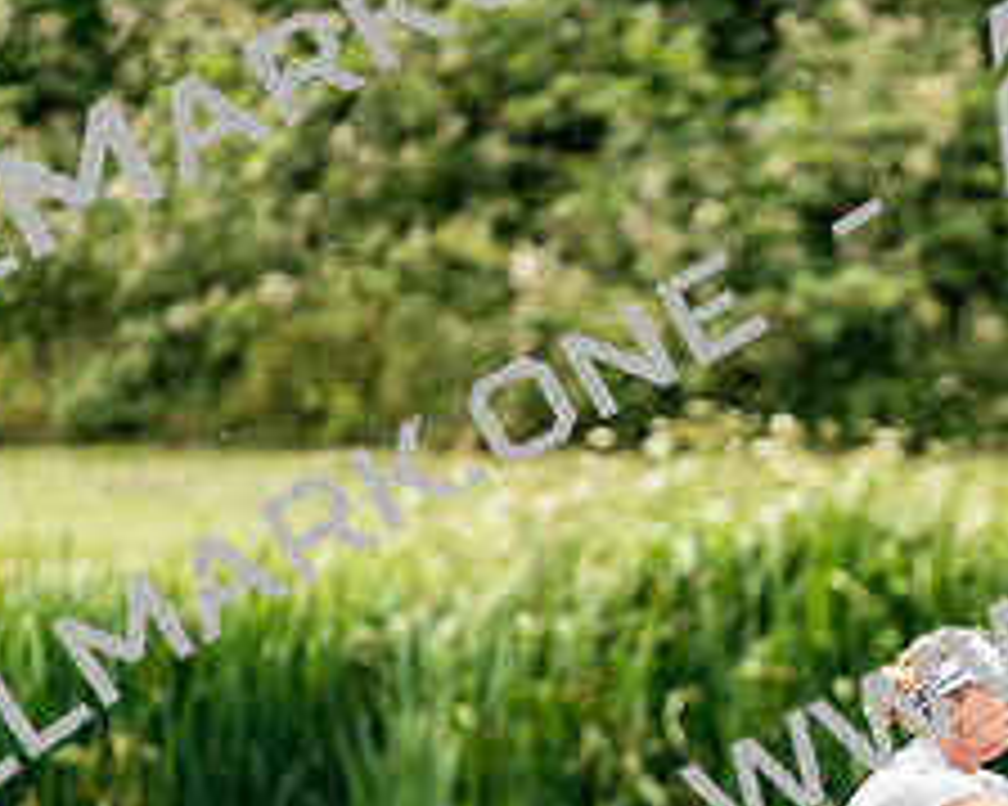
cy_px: 853
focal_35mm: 1457
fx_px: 43448
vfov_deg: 1.1
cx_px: 1238
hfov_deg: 1.3
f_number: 6.3
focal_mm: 600
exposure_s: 1/2000
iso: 640
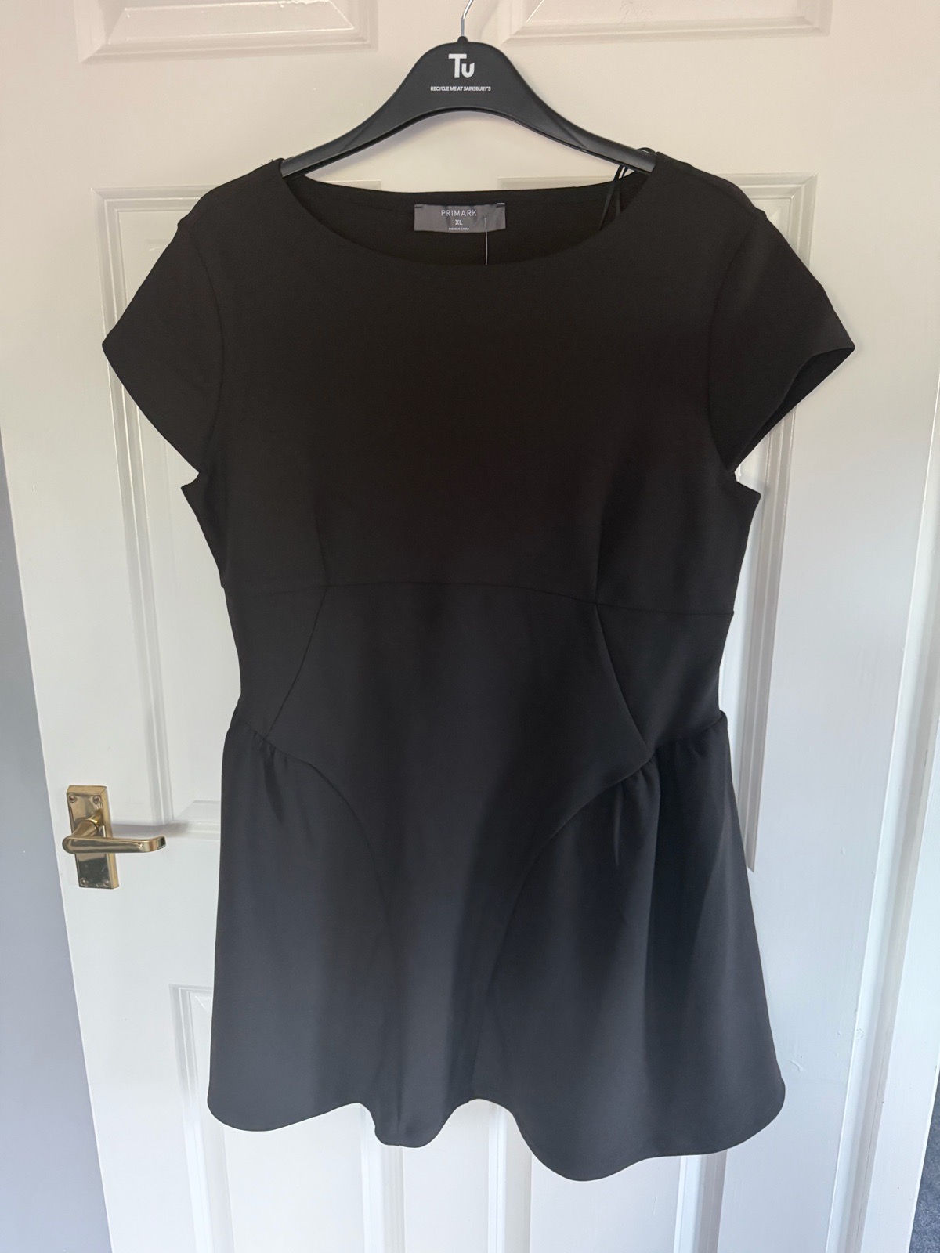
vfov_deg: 71.6
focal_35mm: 24
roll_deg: +0.7
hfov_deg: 56.8
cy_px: 626
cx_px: 470
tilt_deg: -15.2
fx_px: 869
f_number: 1.78
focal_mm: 6.76
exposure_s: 1/54
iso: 800
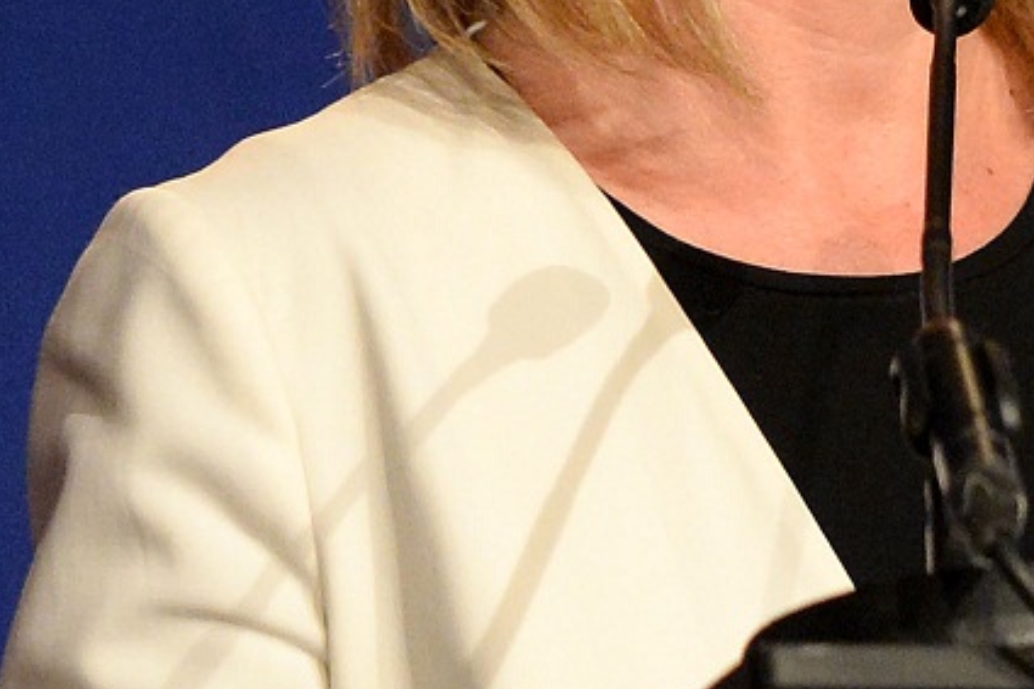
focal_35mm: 676
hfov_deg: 3.0
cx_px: 2221
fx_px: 19408
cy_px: 343
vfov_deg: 2.0
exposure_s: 1/160
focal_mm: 135
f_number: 4
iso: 3200
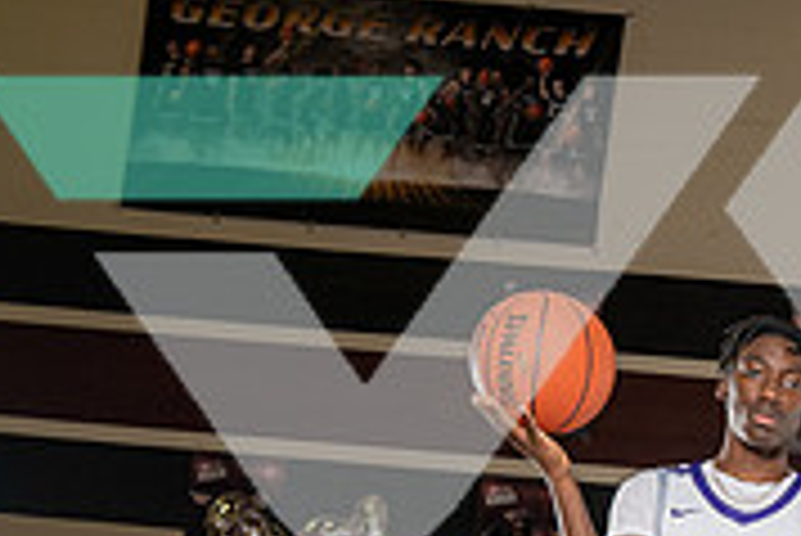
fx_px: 1737
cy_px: 863
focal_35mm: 78
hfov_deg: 22.3
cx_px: 1134
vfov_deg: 15.8
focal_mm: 24
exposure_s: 1/250
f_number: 5.6
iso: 320
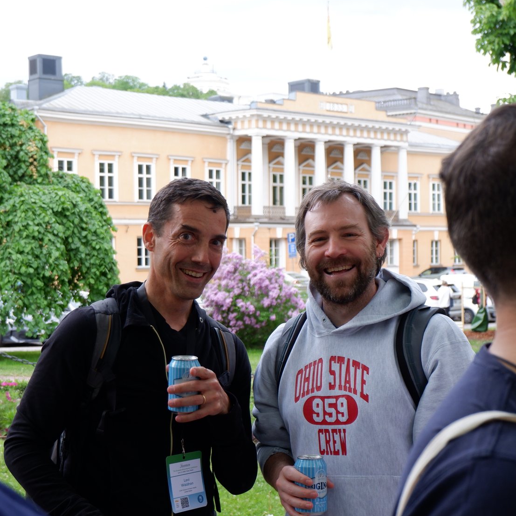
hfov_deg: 27.3
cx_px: 220
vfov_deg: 27.3
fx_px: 1062
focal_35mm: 63
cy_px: 282
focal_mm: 27.1
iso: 320
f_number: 4.4
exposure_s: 1/160
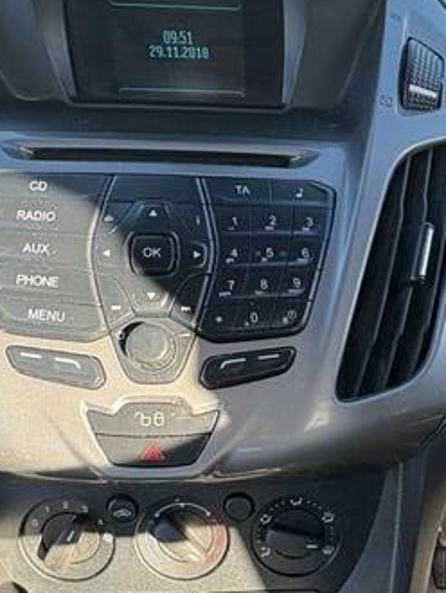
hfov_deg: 36.9
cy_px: 447
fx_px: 652
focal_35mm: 38
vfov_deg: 47.1
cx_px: 333
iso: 125
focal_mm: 2.22
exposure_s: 1/99
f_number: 2.2
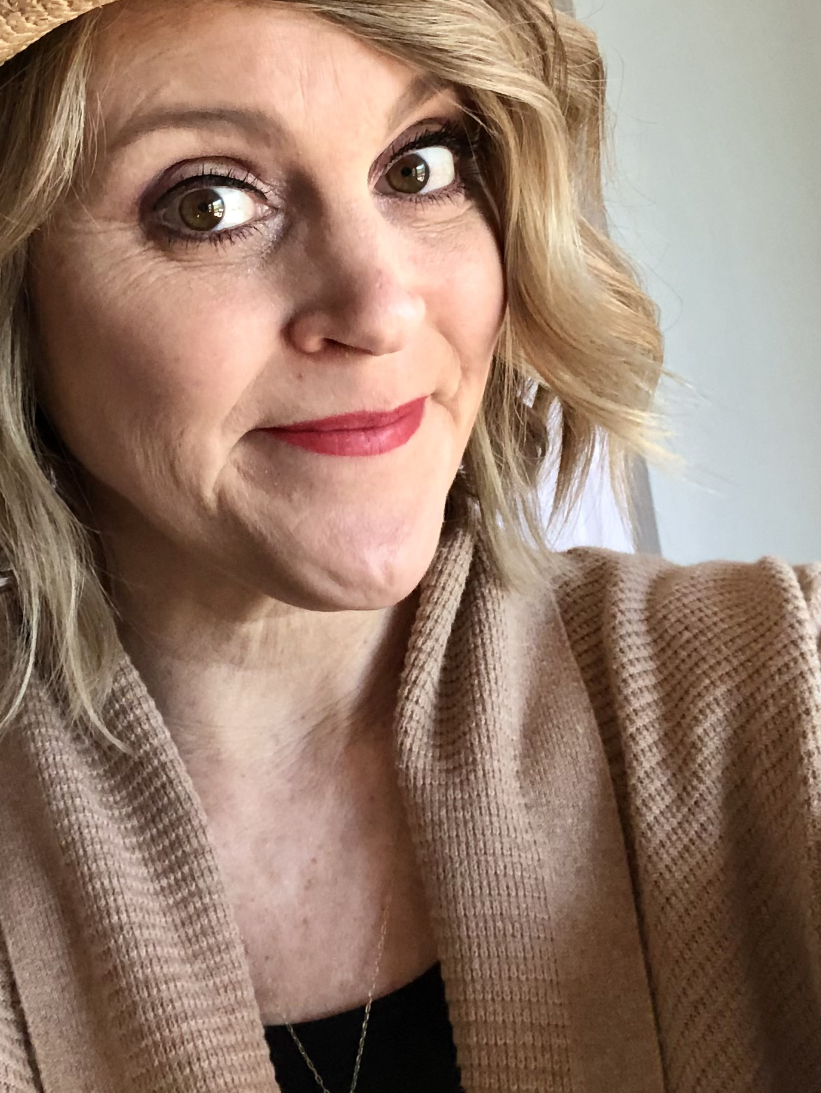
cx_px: 262
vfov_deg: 34.8
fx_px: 1706
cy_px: 280
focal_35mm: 54
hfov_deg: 26.9
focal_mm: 2.87
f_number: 2.2
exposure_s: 1/60
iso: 125
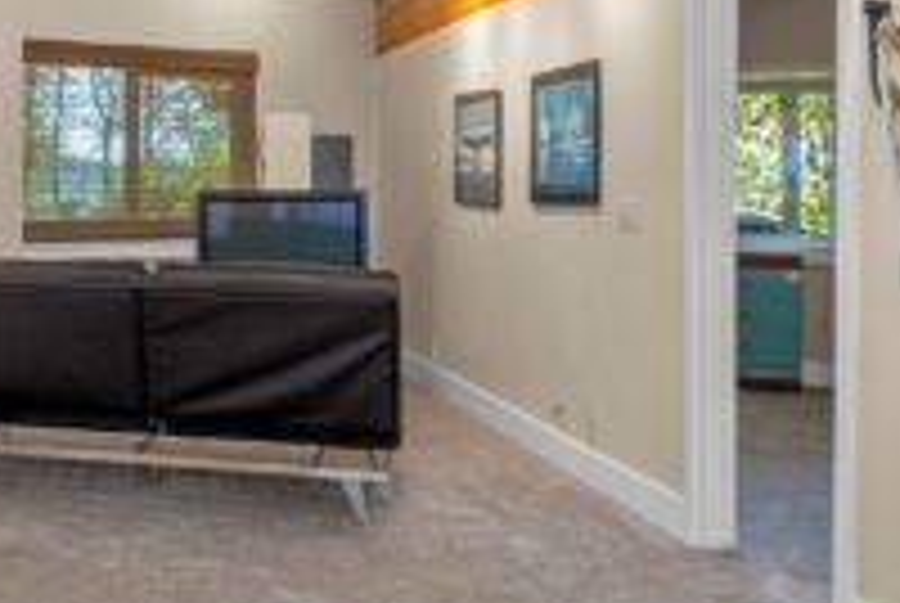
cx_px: 108
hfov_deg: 38.5
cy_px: 191
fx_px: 1202
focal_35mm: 48
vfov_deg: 28.0
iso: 800
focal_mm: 24
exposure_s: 1/30
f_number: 6.7
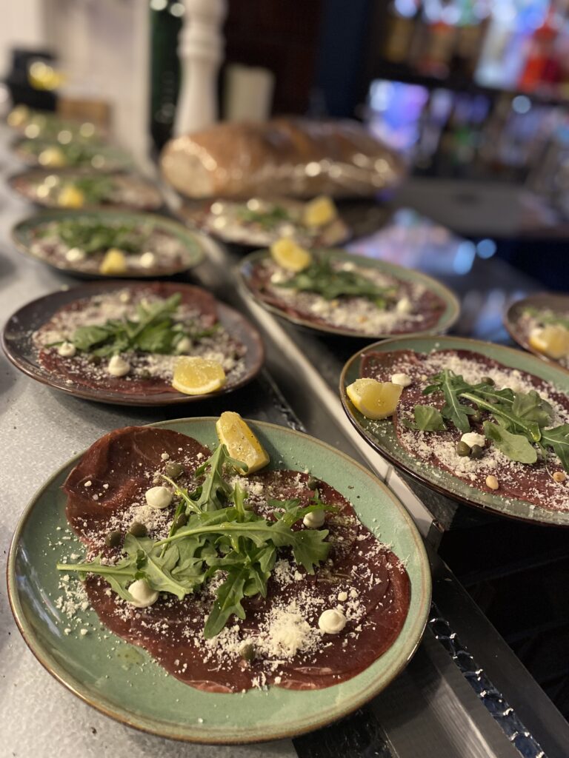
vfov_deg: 67.3
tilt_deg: -30.1
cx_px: 284
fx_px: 570
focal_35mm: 26
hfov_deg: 53.1
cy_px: 379
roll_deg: -8.5
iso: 500
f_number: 1.8
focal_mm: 4.25
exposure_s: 1/33
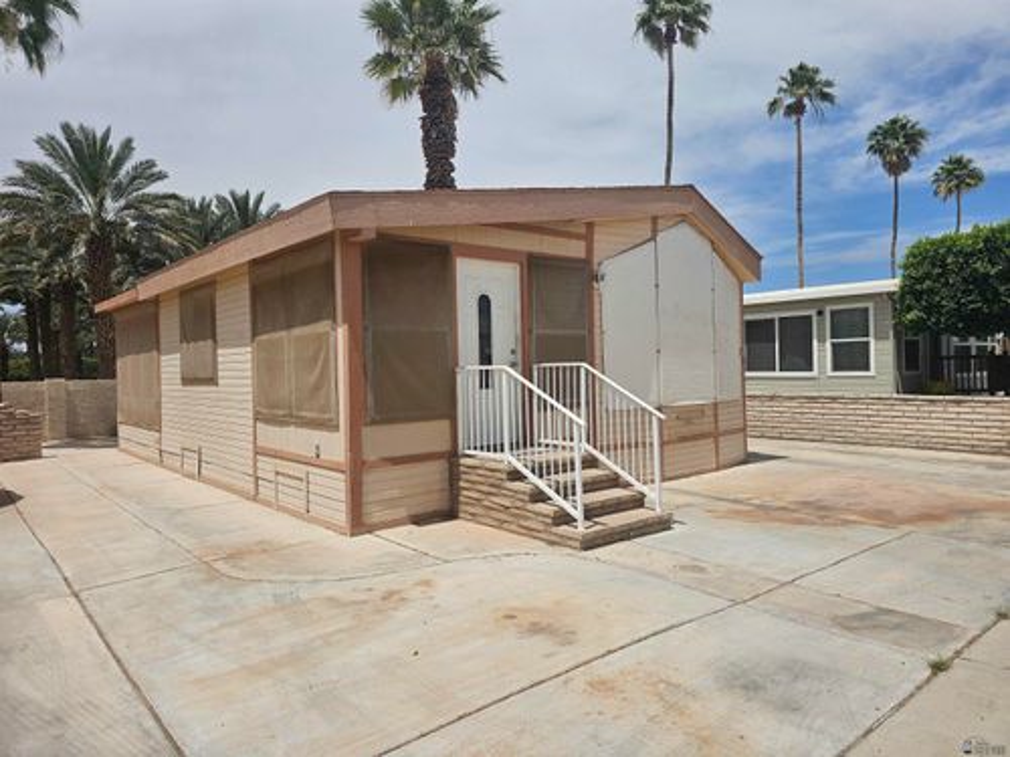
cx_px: 505
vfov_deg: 58.9
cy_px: 378
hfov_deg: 73.9
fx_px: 671
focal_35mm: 23
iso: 10
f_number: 1.7
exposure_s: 1/2271
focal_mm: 6.3
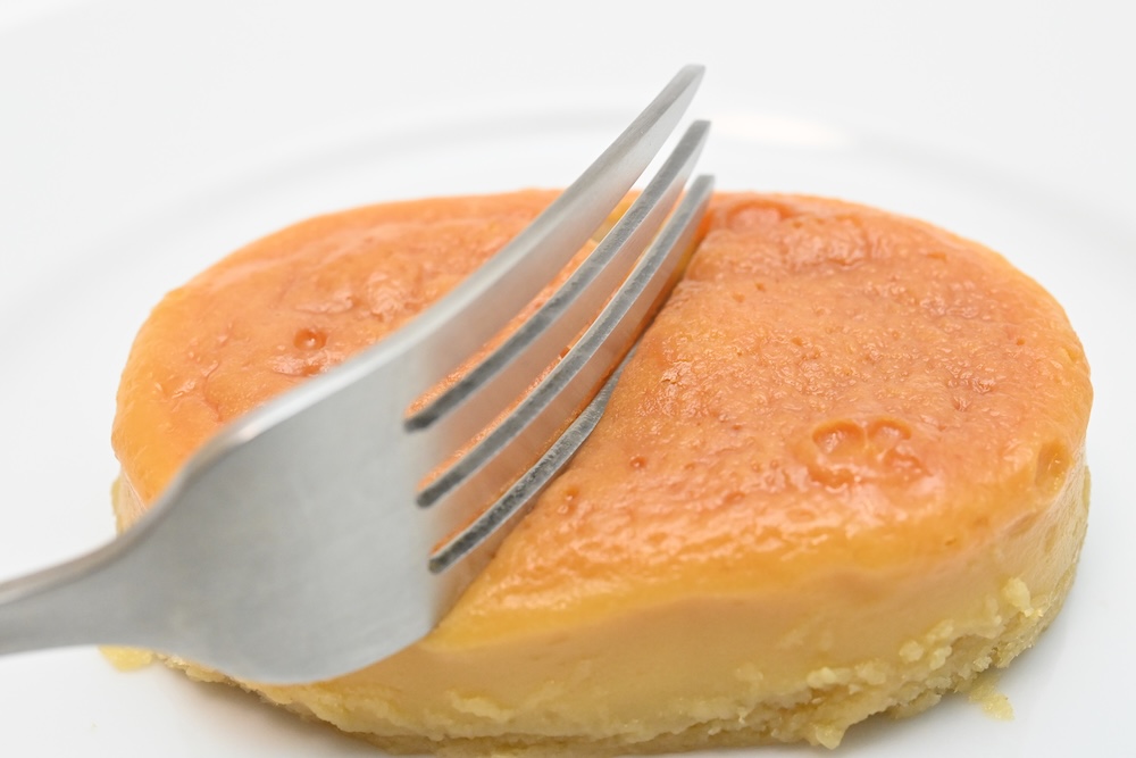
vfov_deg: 22.6
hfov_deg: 33.4
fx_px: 1893
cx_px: 568
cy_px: 379
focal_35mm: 60
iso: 6400
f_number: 11
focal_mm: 60
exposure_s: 1/200
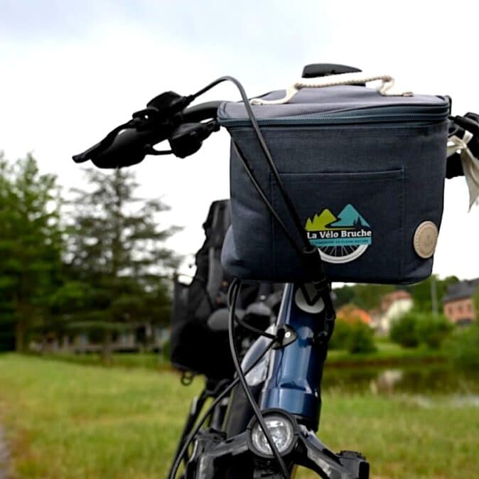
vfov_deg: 52.5
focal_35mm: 31
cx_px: 324
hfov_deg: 51.4
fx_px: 485
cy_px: 237
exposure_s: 1/250
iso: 200
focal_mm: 24
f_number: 5.6
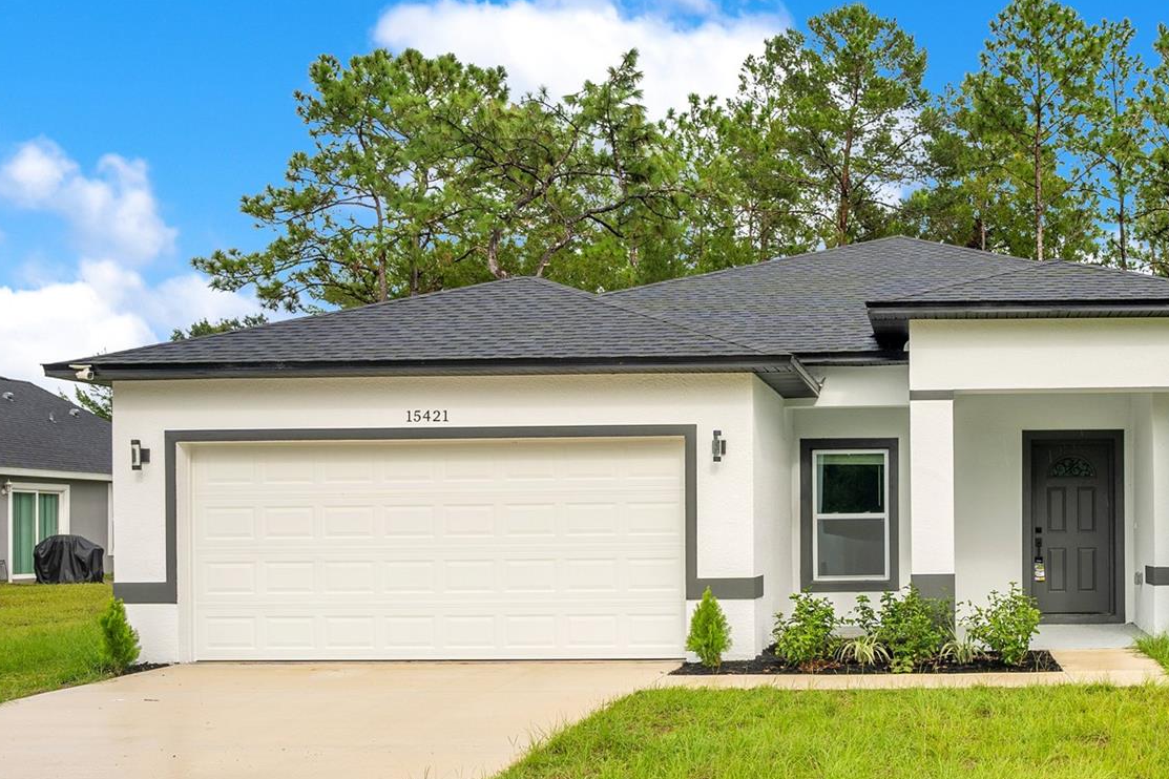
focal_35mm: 23
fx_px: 747
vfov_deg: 54.9
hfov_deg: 72.9
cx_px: 813
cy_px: 439
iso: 100
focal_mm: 16
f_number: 8
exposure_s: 1/125
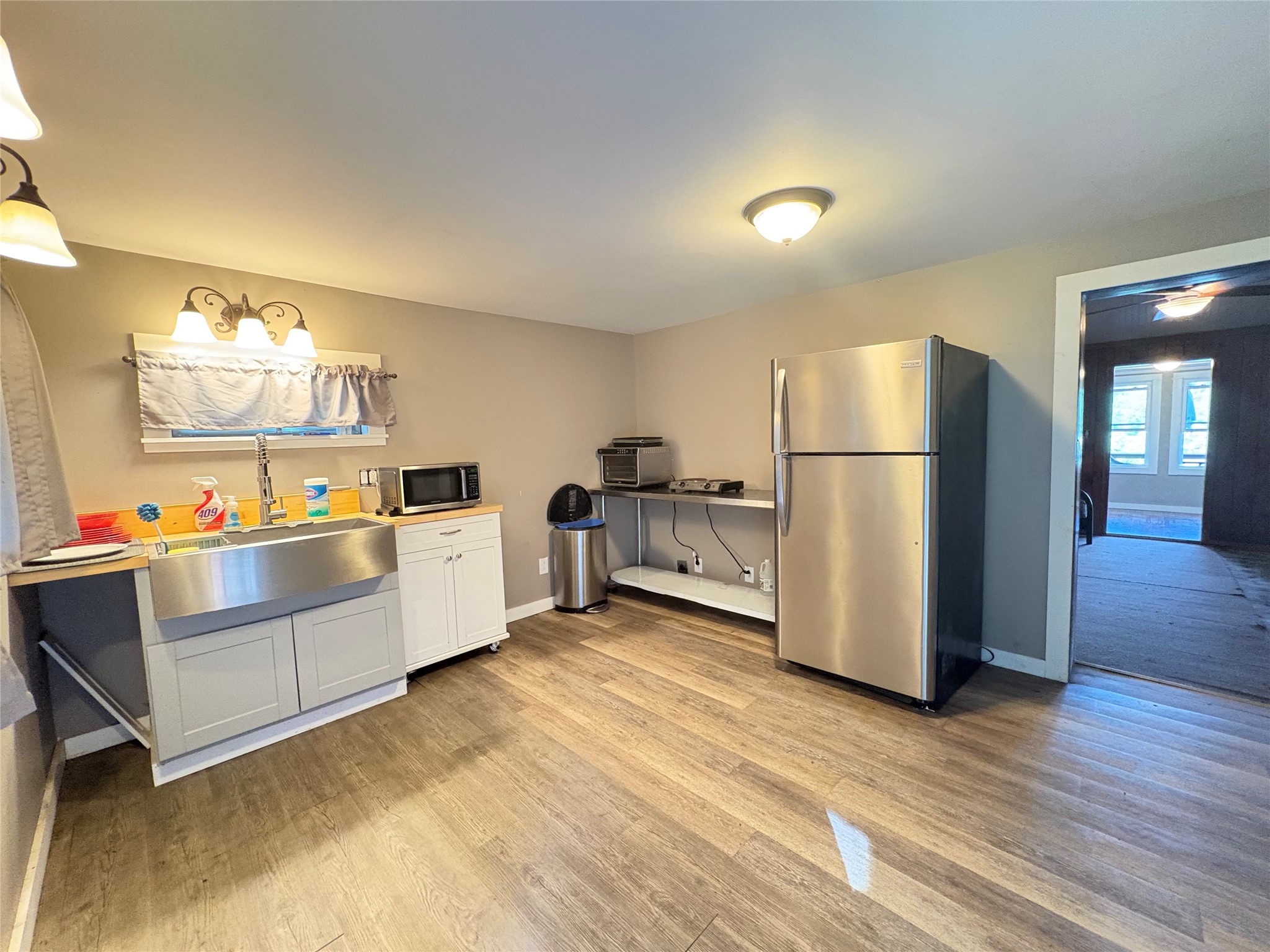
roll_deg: +1.4
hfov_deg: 102.1
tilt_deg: -3.2
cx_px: 635
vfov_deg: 85.7
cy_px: 476
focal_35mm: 14
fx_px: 514
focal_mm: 2.22
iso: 800
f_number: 2.2
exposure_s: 1/40
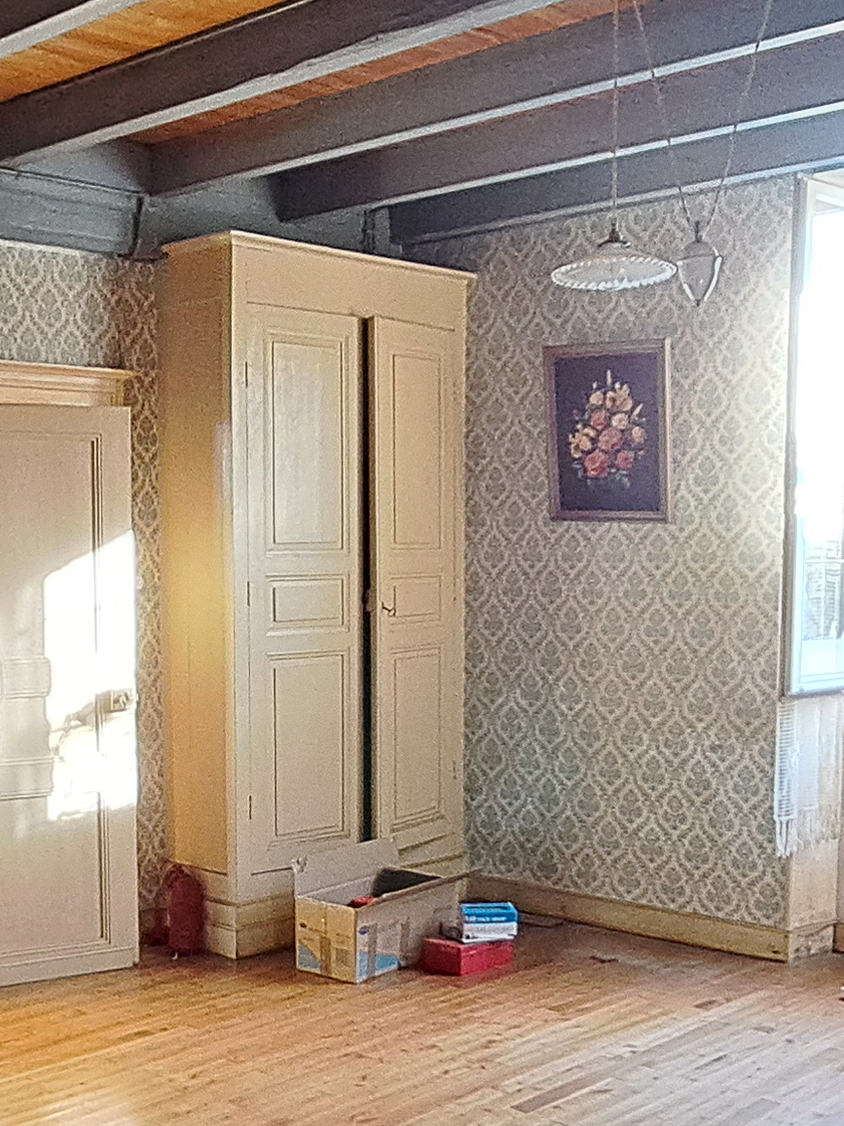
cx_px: 252
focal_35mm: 45
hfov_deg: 31.8
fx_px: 1463
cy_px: 729
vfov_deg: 41.7
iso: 160
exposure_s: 1/50
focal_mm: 1.74
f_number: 2.2
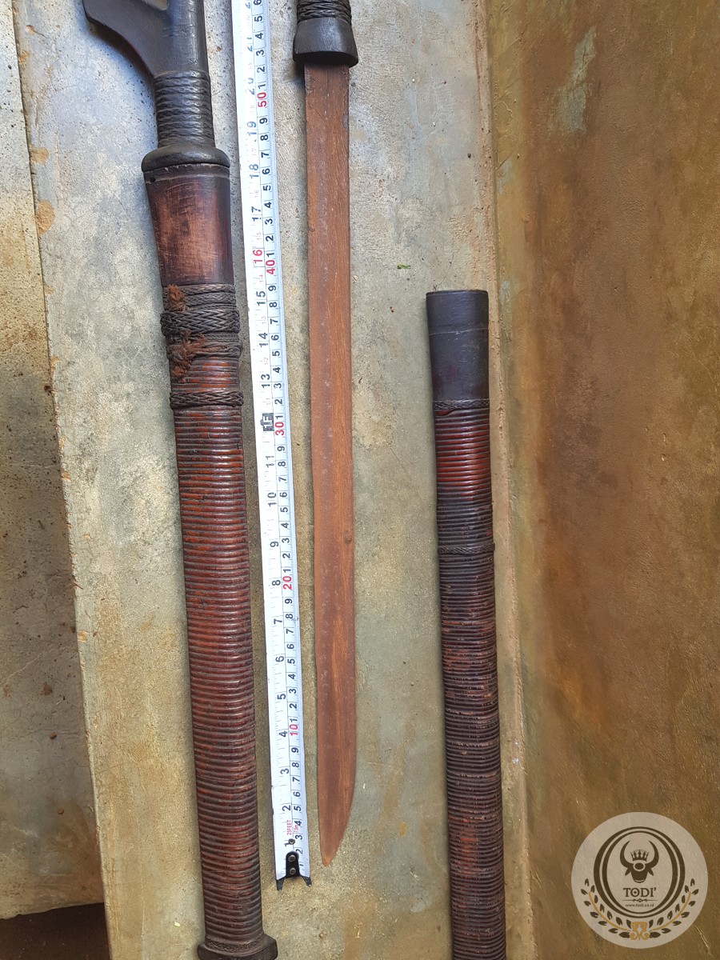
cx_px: 360
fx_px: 721
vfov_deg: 67.3
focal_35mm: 26
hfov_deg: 53.1
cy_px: 480
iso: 50
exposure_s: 1/50
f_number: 1.7
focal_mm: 4.3
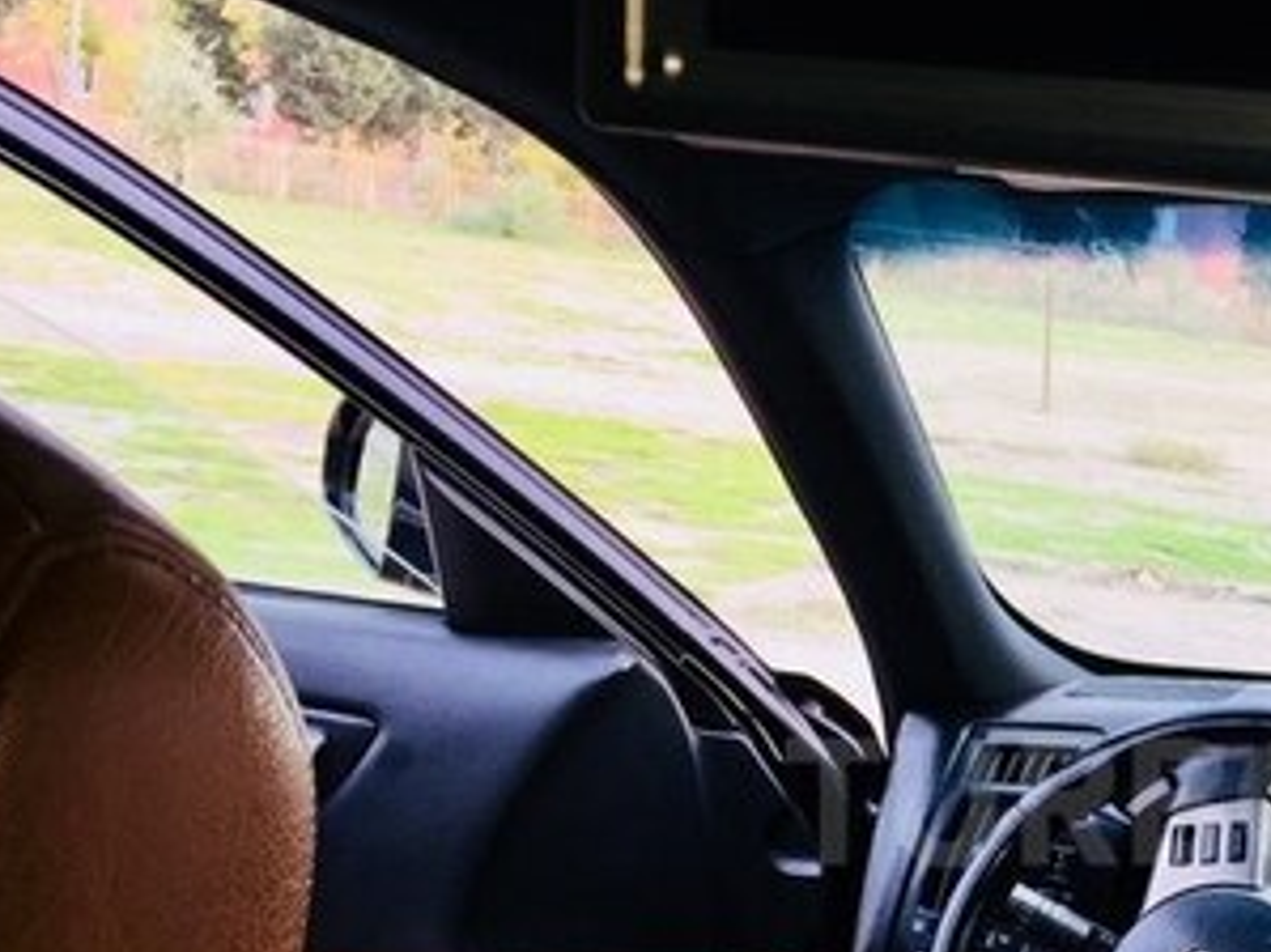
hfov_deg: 28.7
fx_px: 2349
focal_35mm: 64
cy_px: 801
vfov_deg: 22.5
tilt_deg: -13.4
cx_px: 1220
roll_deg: -10.5
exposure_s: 1/116
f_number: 2.2
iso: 32
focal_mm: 4.15
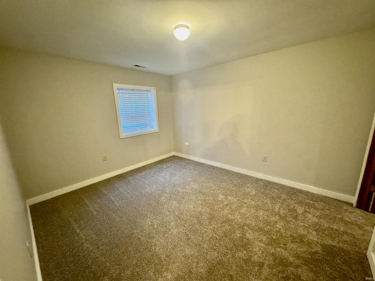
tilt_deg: -12.8
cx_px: 188
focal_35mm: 14
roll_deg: +1.5
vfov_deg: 85.7
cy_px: 140
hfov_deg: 102.1
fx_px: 152
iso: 1250
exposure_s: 1/60
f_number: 2.2
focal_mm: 2.22
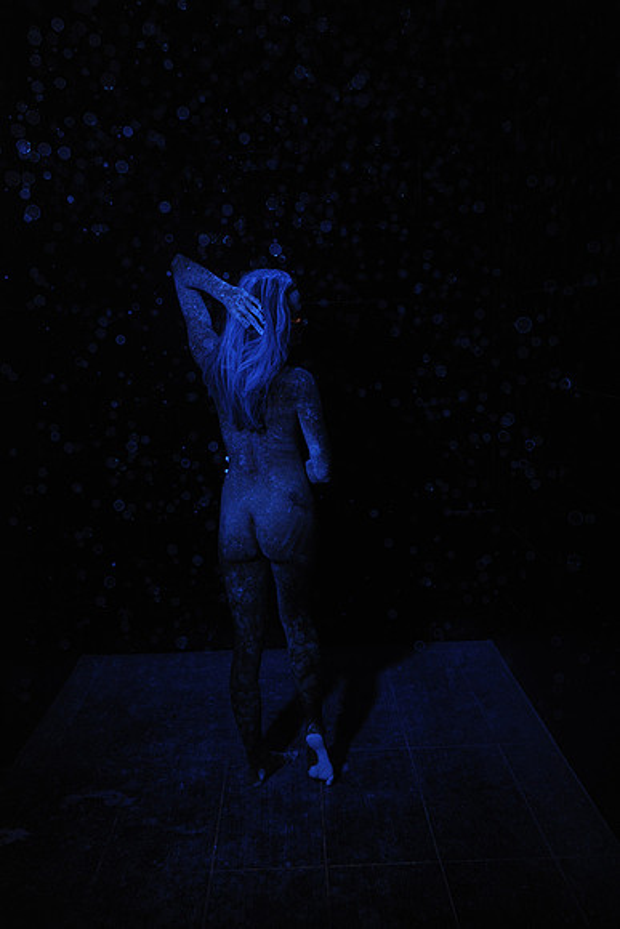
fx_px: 826
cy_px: 464
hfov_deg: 41.1
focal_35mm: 32
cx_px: 310
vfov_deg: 58.7
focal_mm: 32
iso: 800
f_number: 4
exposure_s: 1/125
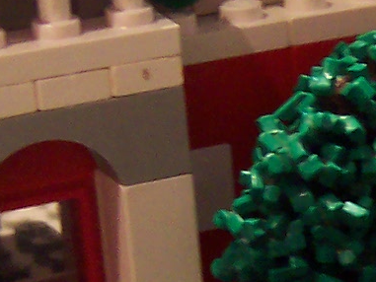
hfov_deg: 9.9
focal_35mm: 192
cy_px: 232
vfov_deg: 7.7
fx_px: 2086
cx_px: 596
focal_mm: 5.6
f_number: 2.8
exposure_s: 1/8
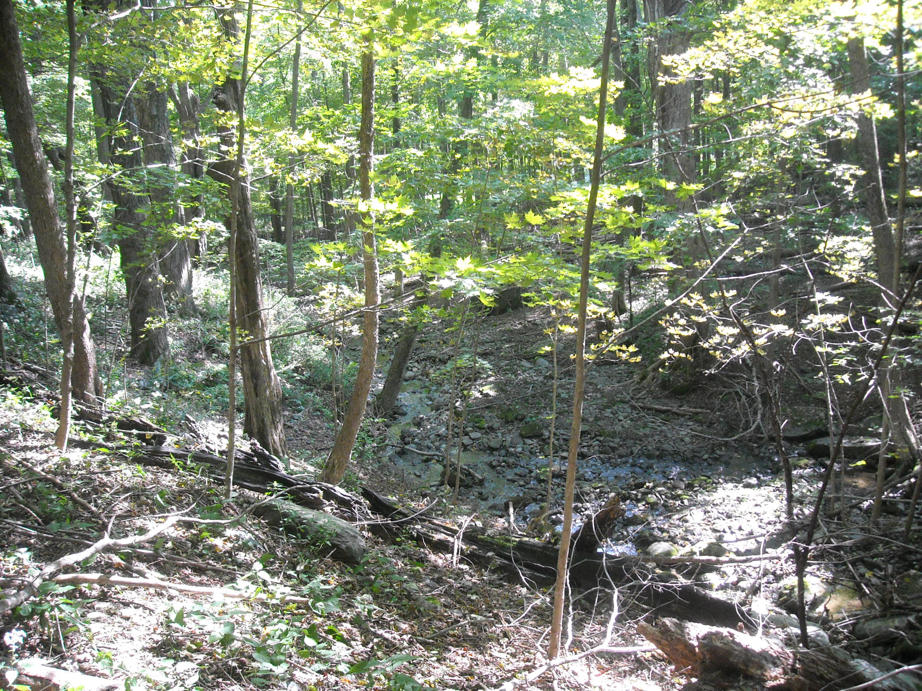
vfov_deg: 40.7
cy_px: 346
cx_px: 461
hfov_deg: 52.6
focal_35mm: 35
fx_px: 932
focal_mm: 5.7
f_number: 2.8
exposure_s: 1/176
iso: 496
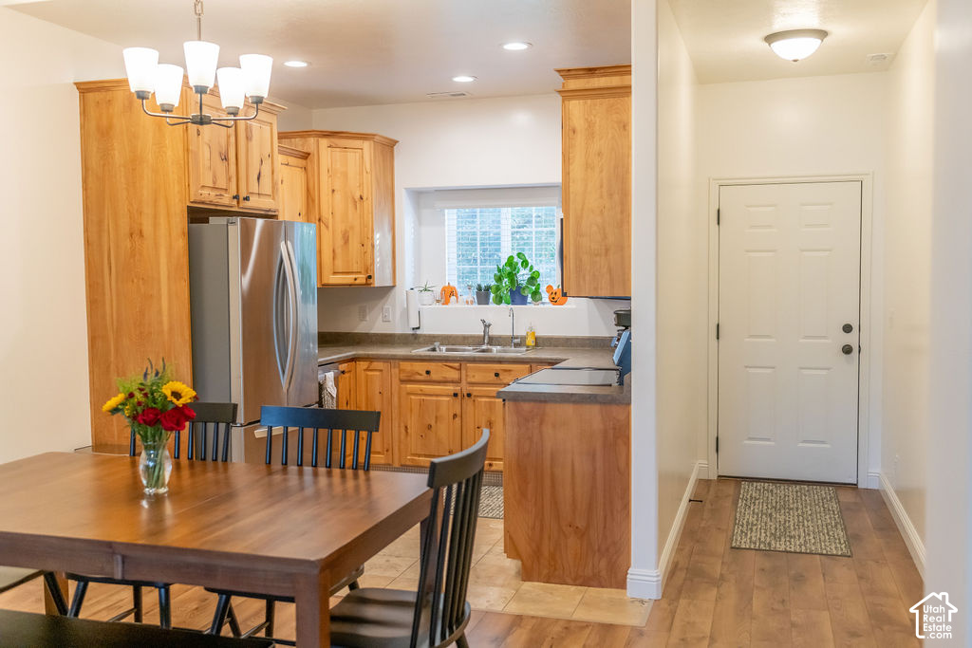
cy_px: 324
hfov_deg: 54.4
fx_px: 945
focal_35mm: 35
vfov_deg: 37.9
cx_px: 486
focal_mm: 35
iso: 800
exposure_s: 1/250
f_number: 3.2
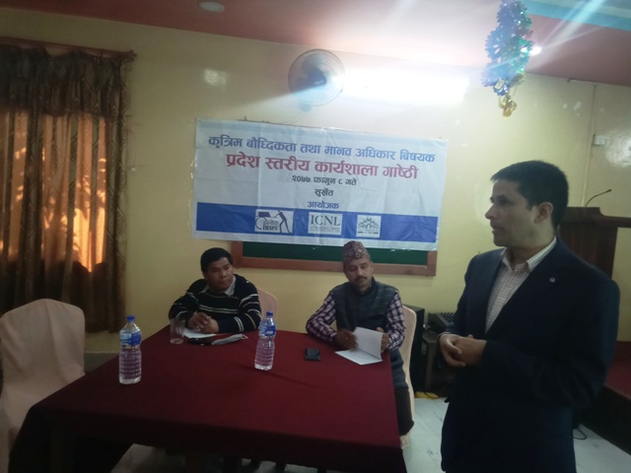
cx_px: 316
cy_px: 236
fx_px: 510
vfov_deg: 49.7
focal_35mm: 28
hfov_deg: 63.4
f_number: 2.2
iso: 271
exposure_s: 1/33.3
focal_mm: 3.73
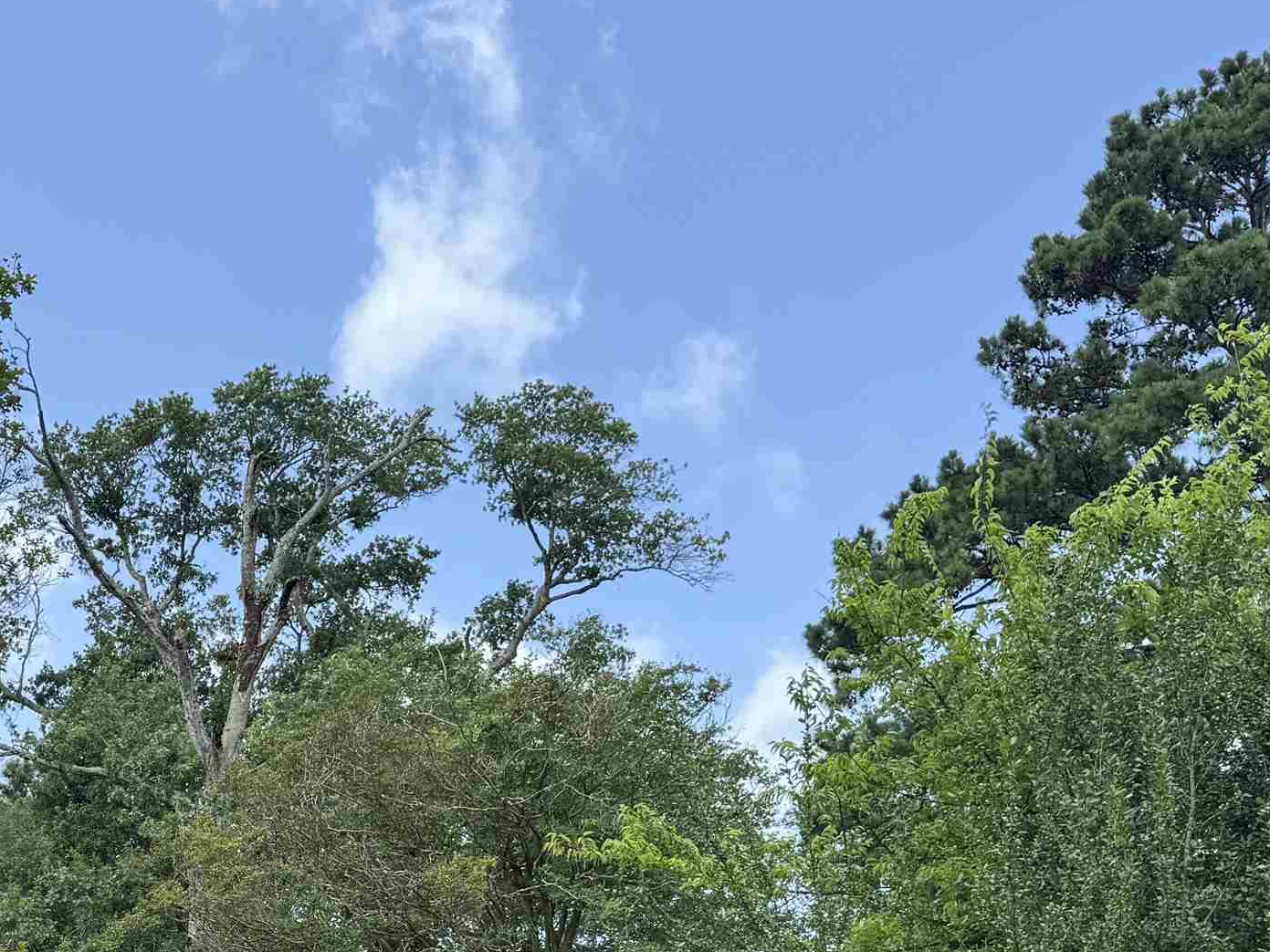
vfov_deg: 26.5
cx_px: 247
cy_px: 870
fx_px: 1944
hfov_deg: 35.0
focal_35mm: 53
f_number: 1.78
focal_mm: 6.76
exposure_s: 1/1678
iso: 80
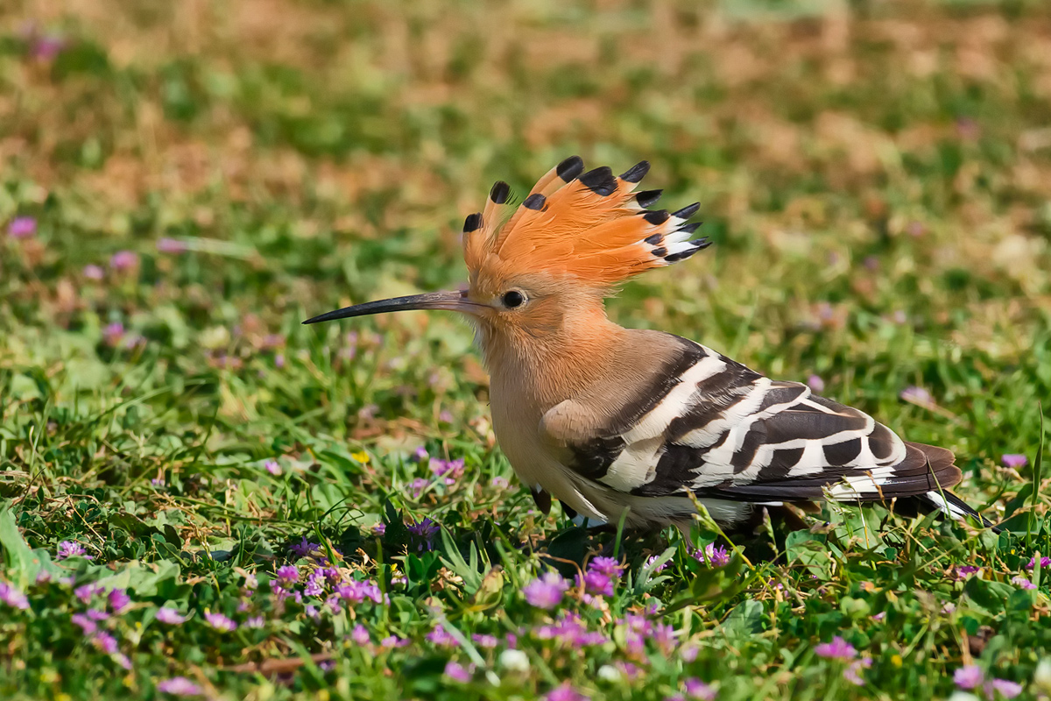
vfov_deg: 2.7
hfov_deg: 4.1
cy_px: 350
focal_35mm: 500
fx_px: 14596
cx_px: 526
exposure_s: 1/1600
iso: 400
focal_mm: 500
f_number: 7.1
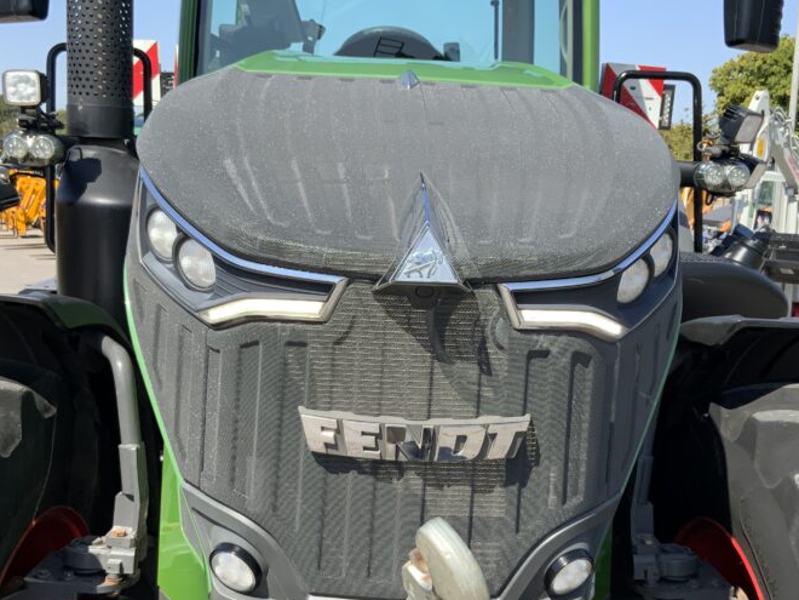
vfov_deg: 32.2
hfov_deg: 42.0
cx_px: 441
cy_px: 324
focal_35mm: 45
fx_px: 1039
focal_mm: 3
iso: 16
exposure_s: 1/978
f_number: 1.8
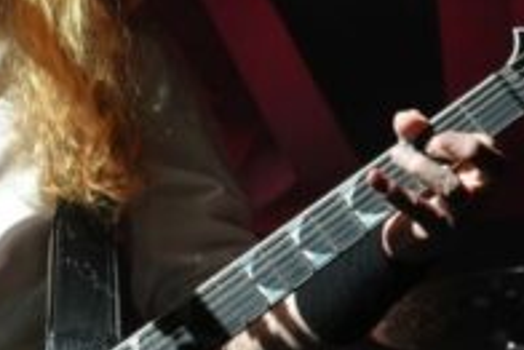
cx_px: -115
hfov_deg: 7.6
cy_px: 102
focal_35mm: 270
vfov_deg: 5.1
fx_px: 3933
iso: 800
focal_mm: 46
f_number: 4.5
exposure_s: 1/160
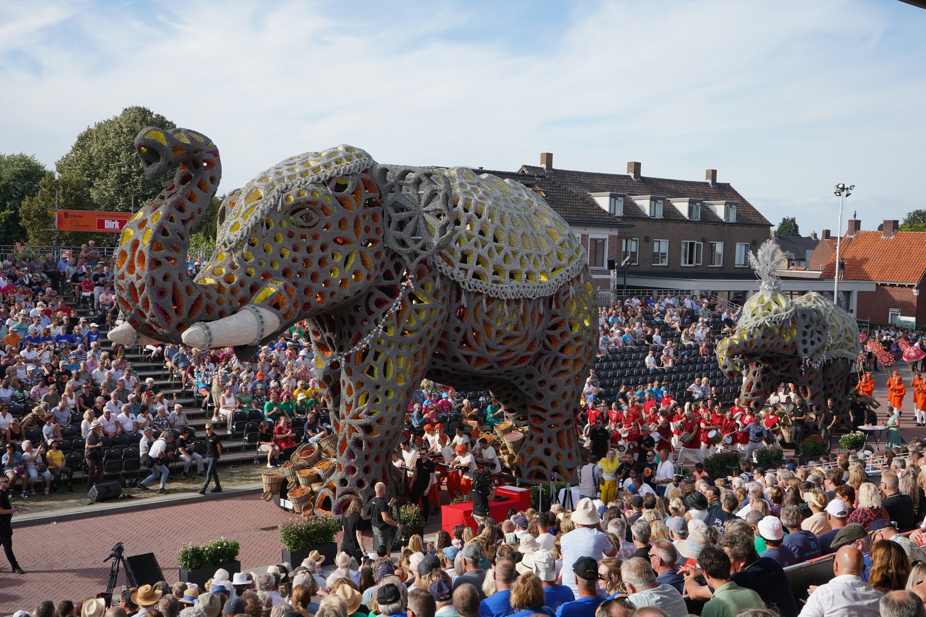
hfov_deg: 45.4
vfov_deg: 31.2
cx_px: 463
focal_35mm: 43
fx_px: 1106
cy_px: 308
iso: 500
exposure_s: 1/500
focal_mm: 43
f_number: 11
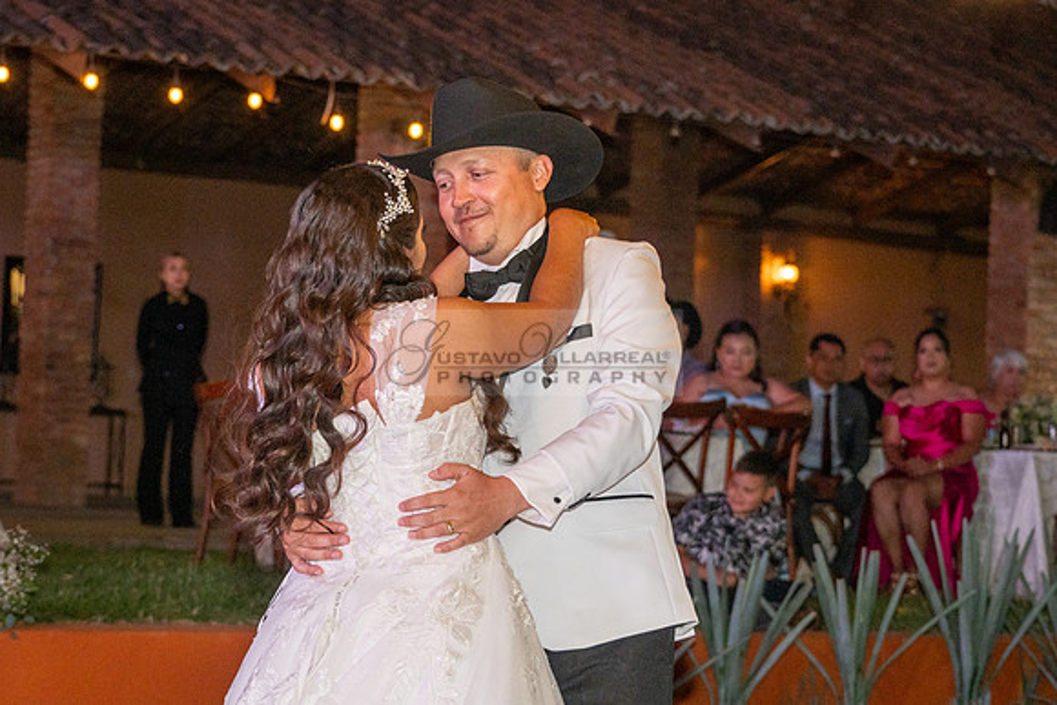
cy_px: 400
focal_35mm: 104
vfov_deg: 13.2
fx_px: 3045
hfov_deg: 19.7
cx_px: 441
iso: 2000
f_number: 6.3
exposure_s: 1/160
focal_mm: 89
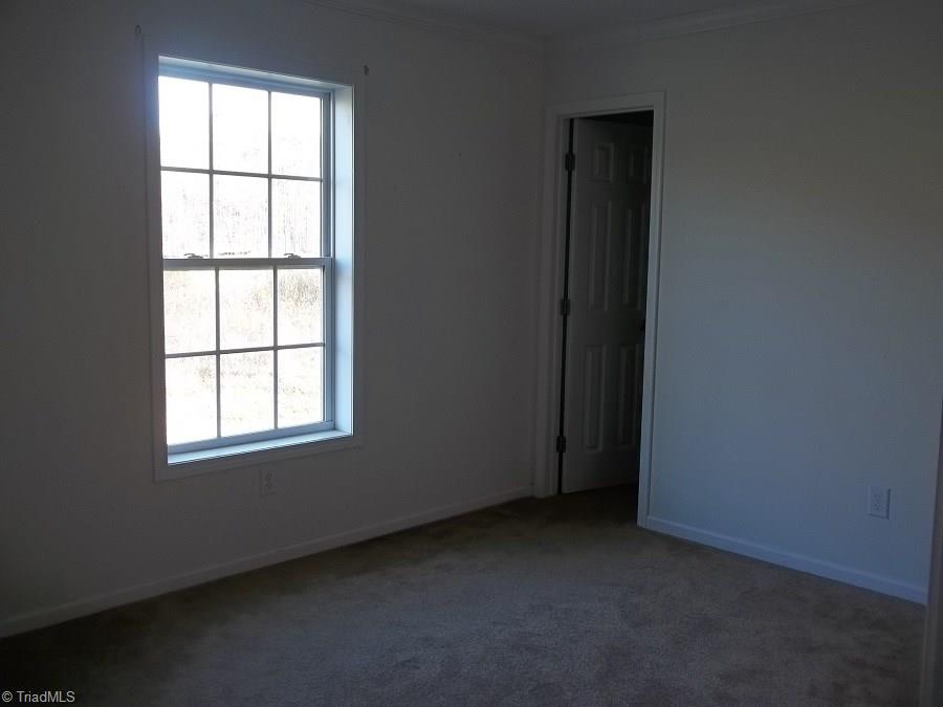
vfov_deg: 44.2
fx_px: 872
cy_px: 354
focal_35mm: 32
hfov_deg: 56.8
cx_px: 472
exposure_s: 1/40
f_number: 2.9
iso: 64
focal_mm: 5.7
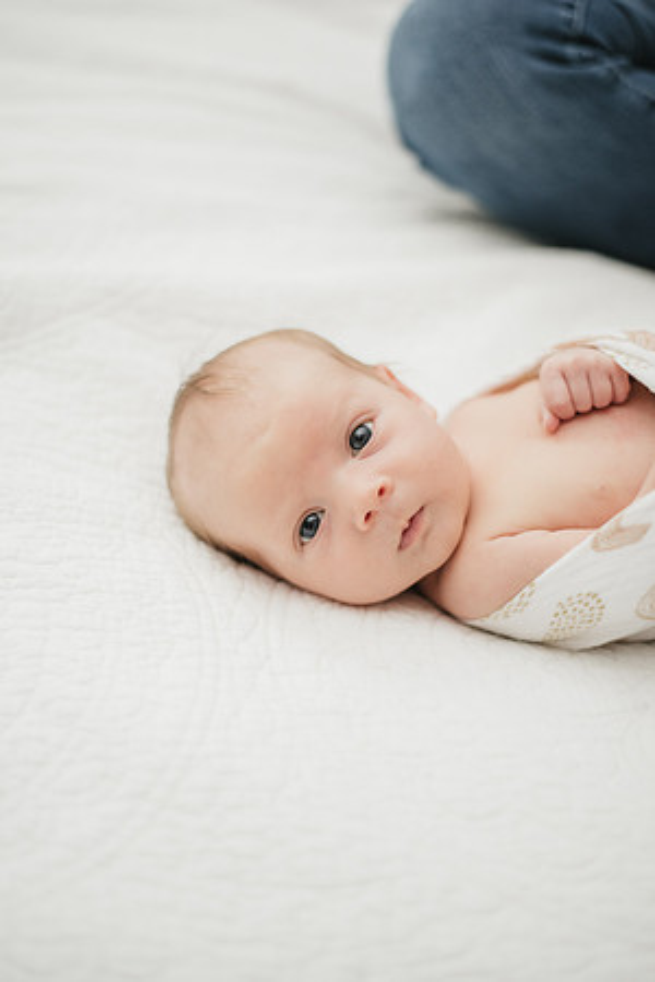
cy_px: 491
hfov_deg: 27.0
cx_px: 328
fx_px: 1364
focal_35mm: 50
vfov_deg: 39.6
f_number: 1.8
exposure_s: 1/250
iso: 1250
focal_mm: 50
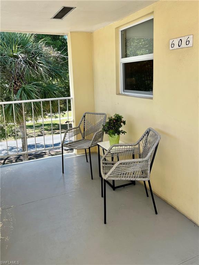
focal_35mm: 26
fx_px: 199
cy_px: 132
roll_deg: +1.9
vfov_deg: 67.3
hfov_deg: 53.1
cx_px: 100
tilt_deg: -9.7
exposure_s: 1/542
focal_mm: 5.1
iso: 50
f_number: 1.6
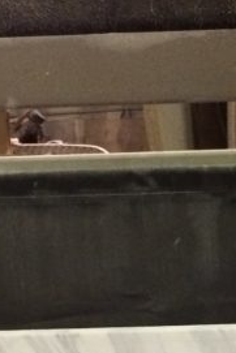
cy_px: 373
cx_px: 194
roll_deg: +2.4
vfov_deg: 17.4
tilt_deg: -13.0
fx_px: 1119
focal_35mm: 114
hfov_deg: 12.0
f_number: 2.2
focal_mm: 4.15
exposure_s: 1/30
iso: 320
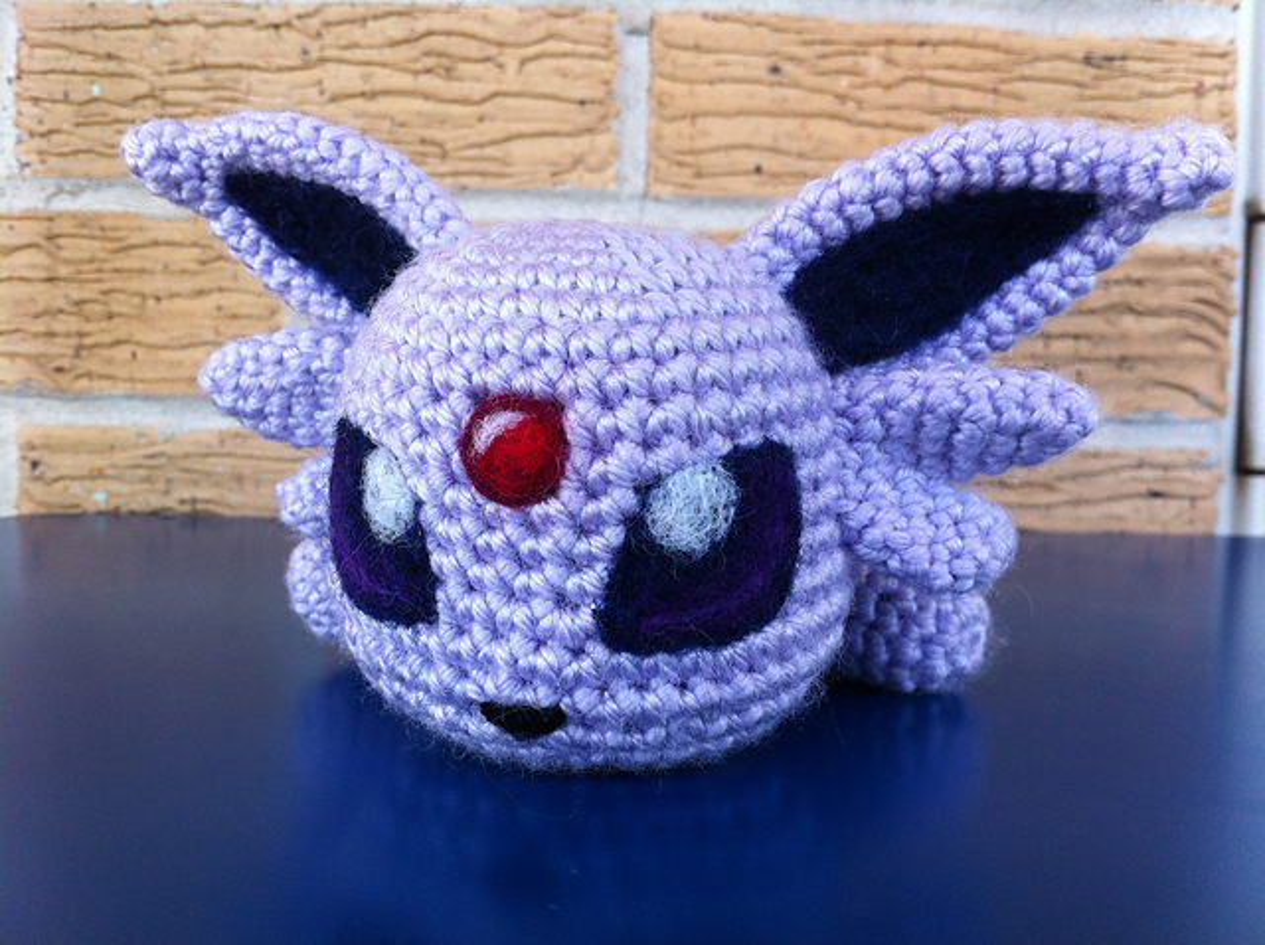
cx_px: 632
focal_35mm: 35
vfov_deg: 40.6
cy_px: 472
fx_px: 1277
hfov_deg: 52.7
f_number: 2.8
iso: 80
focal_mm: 3.85
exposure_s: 1/149
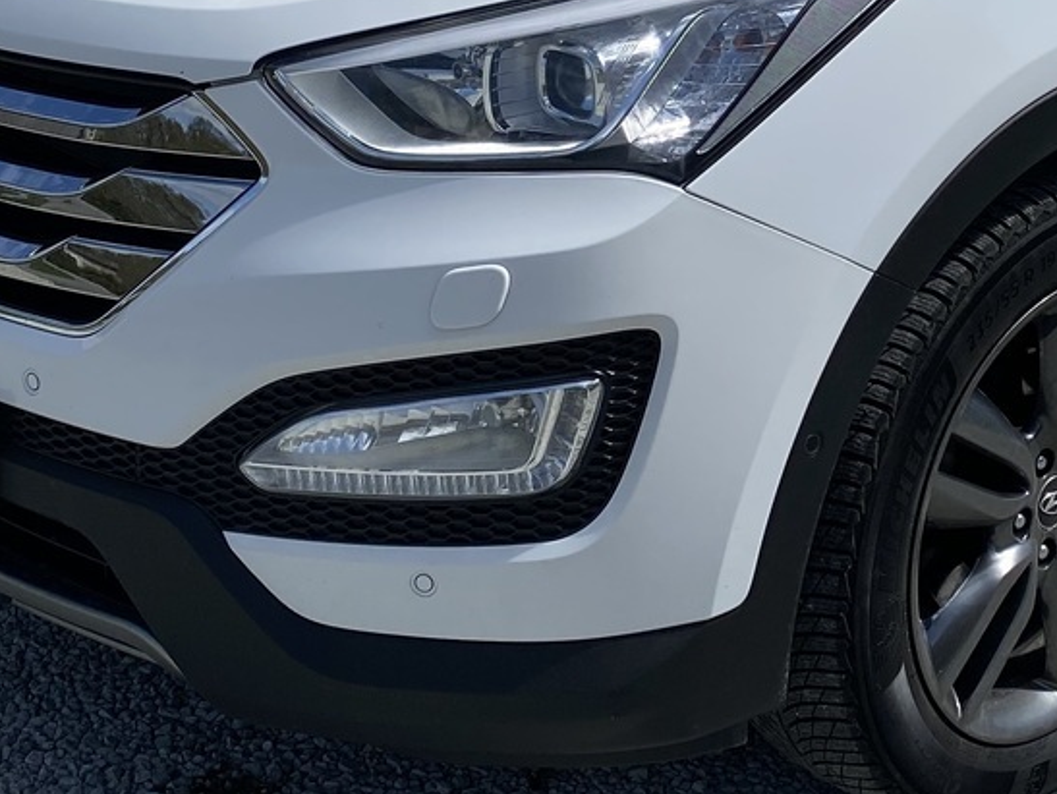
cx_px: 796
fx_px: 2322
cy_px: -14
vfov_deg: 18.8
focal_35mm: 76
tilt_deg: -9.7
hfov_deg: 25.3
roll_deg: -0.4
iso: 32
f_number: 1.8
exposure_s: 1/4808
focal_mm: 4.25
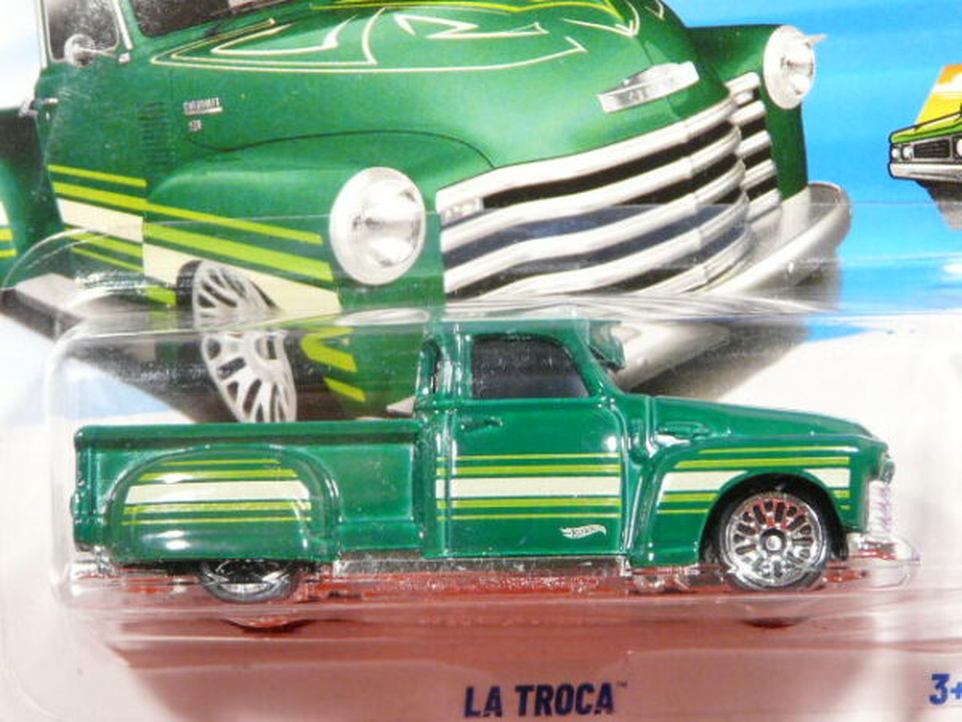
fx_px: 3752
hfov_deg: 14.6
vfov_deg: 11.0
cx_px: 481
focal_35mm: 135
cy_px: 361
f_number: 3.6
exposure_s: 1/30
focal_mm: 14
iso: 200
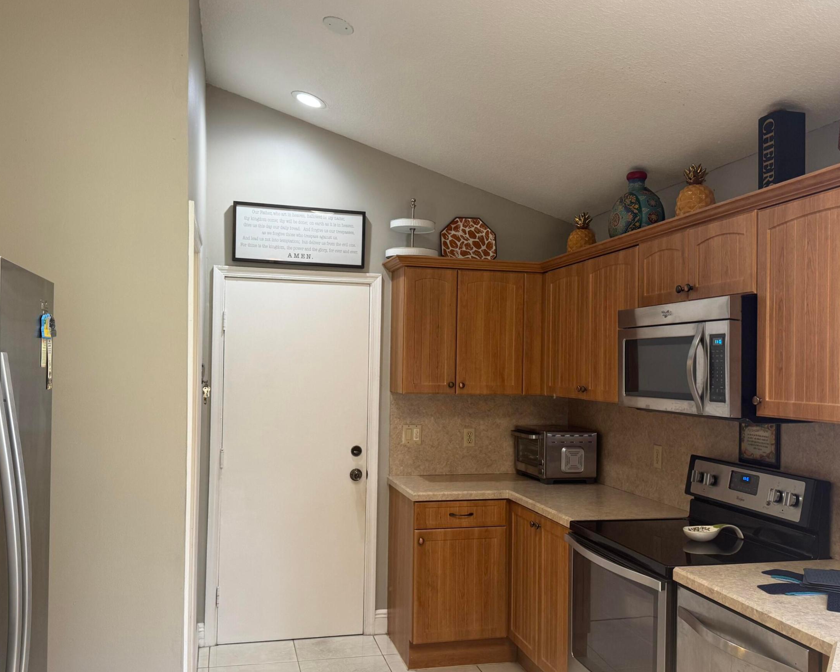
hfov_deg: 57.2
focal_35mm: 31
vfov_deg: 47.1
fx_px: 771
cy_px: 360
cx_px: 421
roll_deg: -0.7
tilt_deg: -0.6
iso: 160
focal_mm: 6.76
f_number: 1.78
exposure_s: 1/60
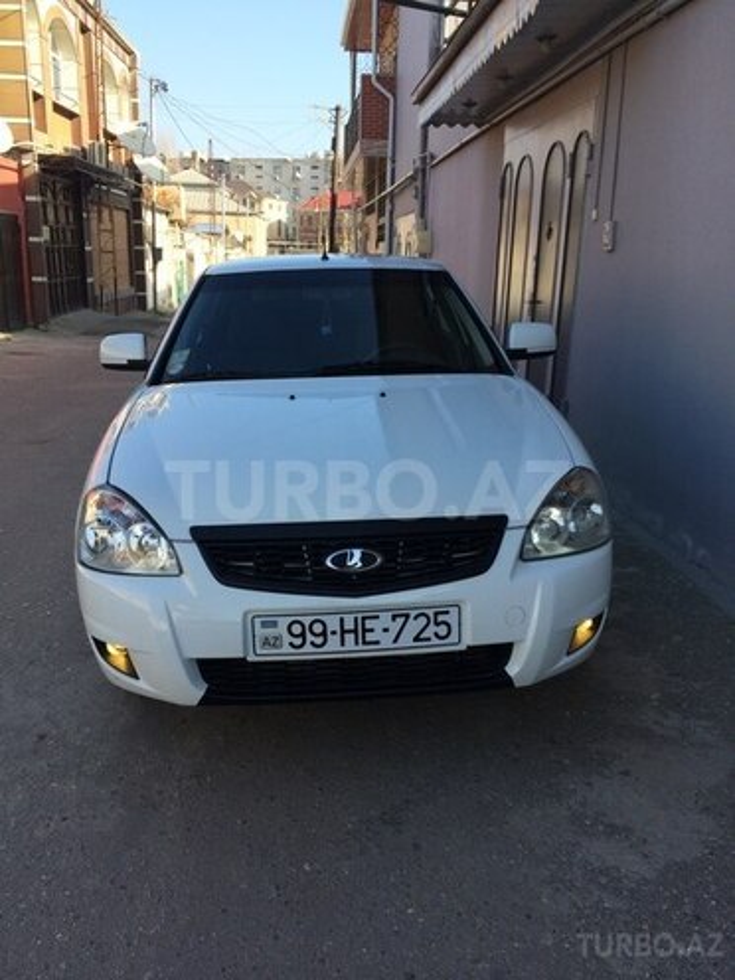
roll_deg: -2.2
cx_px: 368
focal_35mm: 29
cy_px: 490
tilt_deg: -18.3
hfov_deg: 48.2
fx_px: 821
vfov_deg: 61.7
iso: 32
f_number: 2.2
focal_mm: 4.15
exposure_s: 1/720
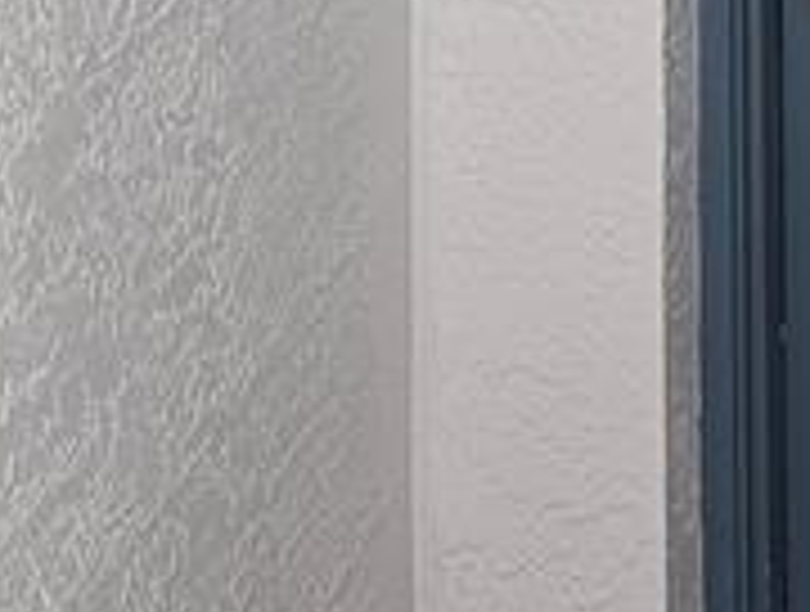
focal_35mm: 136
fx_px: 3191
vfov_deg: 9.9
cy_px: -756
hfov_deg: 14.2
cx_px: 864
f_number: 1.68
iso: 21
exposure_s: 1/143
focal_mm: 6.9
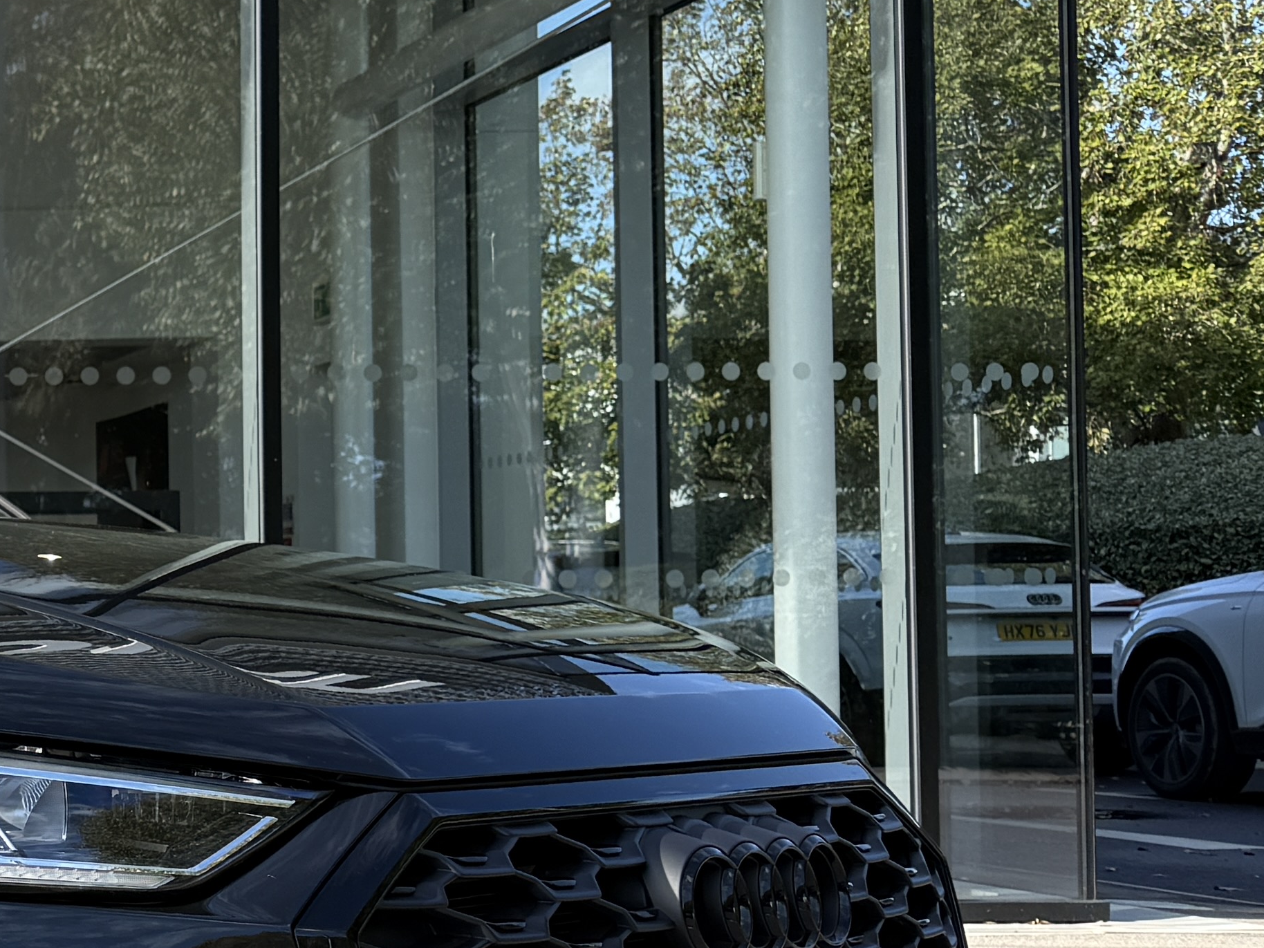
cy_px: 531
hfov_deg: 22.0
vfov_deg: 19.6
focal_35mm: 75
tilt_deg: +2.3
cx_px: -584
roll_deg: +0.8
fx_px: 2739
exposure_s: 1/1361
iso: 80
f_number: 1.78
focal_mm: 6.76
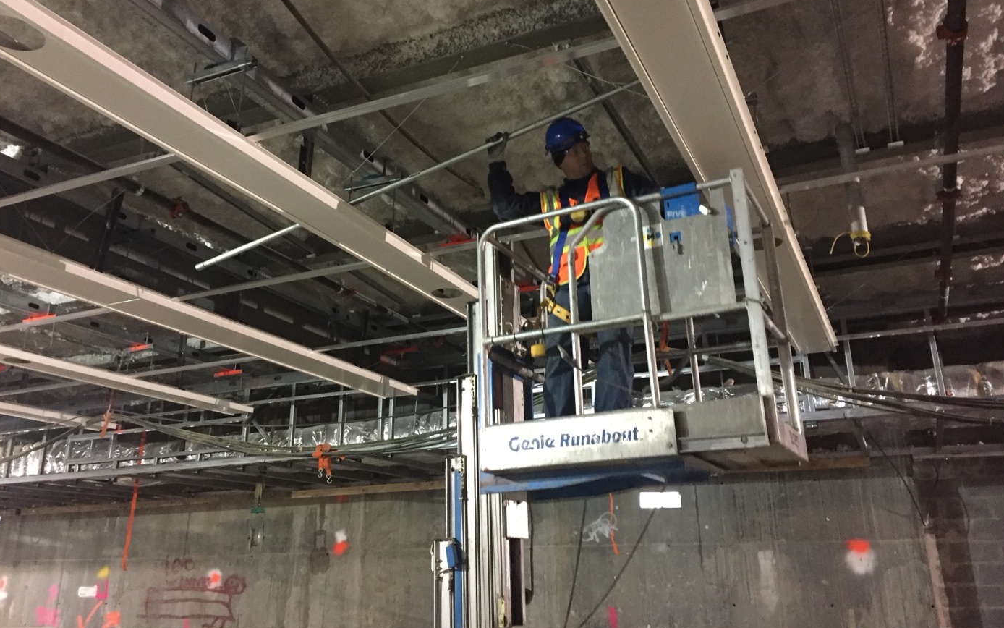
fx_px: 848
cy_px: 271
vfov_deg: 40.5
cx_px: 501
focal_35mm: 31
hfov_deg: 61.2
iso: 250
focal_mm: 4.15
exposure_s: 1/15
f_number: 2.2
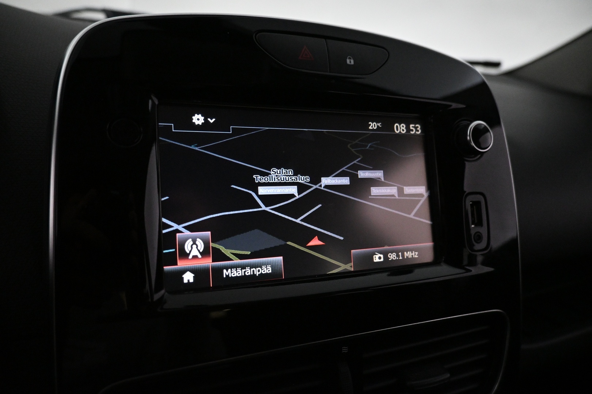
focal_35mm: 24
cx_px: 296
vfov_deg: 53.1
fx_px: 395
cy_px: 197
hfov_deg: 73.7
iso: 4000
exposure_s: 1/320
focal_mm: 16
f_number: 3.5
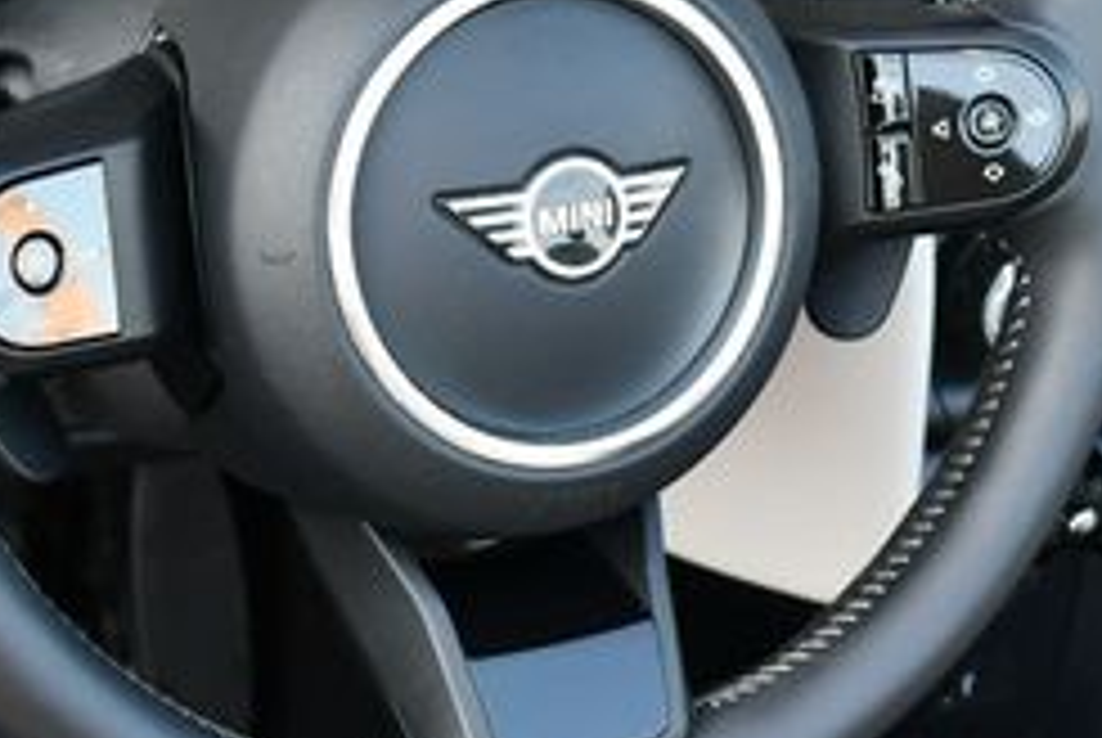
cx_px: 621
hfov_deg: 17.8
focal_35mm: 115
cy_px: 117
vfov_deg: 11.9
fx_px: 3524
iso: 500
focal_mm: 22
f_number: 3.8
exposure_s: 1/250
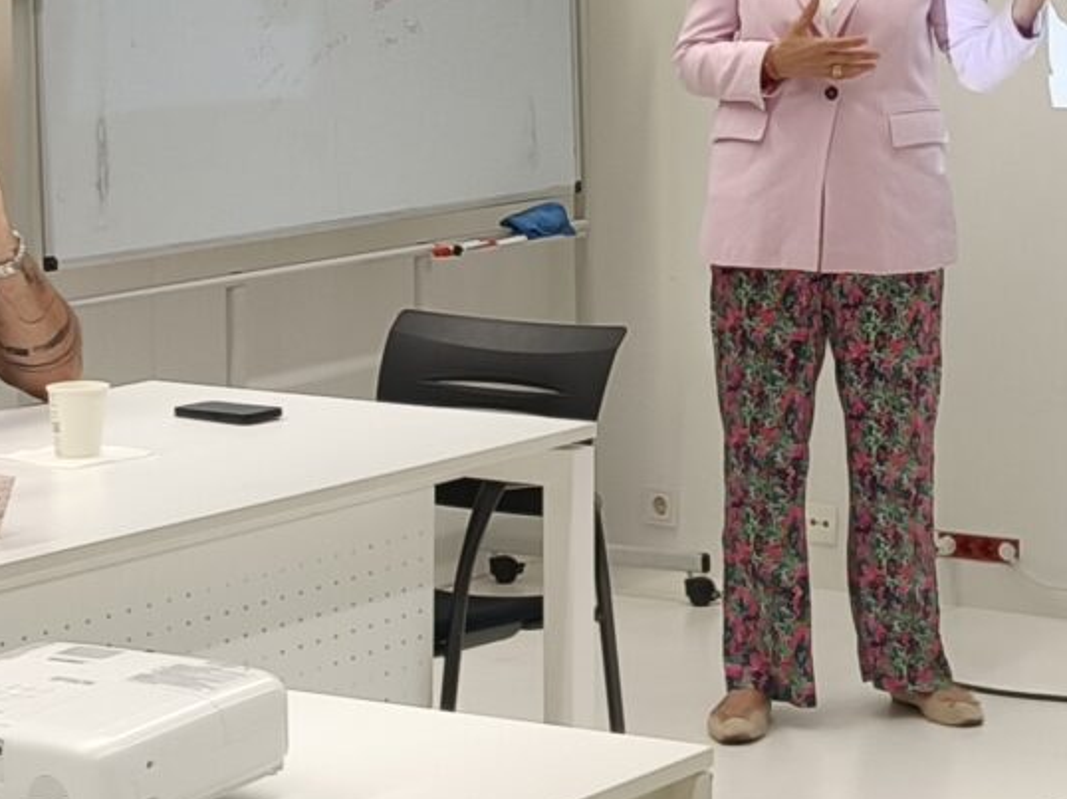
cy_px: -111
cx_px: 1004
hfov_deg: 16.3
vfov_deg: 12.2
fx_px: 3666
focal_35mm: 119
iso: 250
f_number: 1.7
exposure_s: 1/50
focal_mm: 4.7
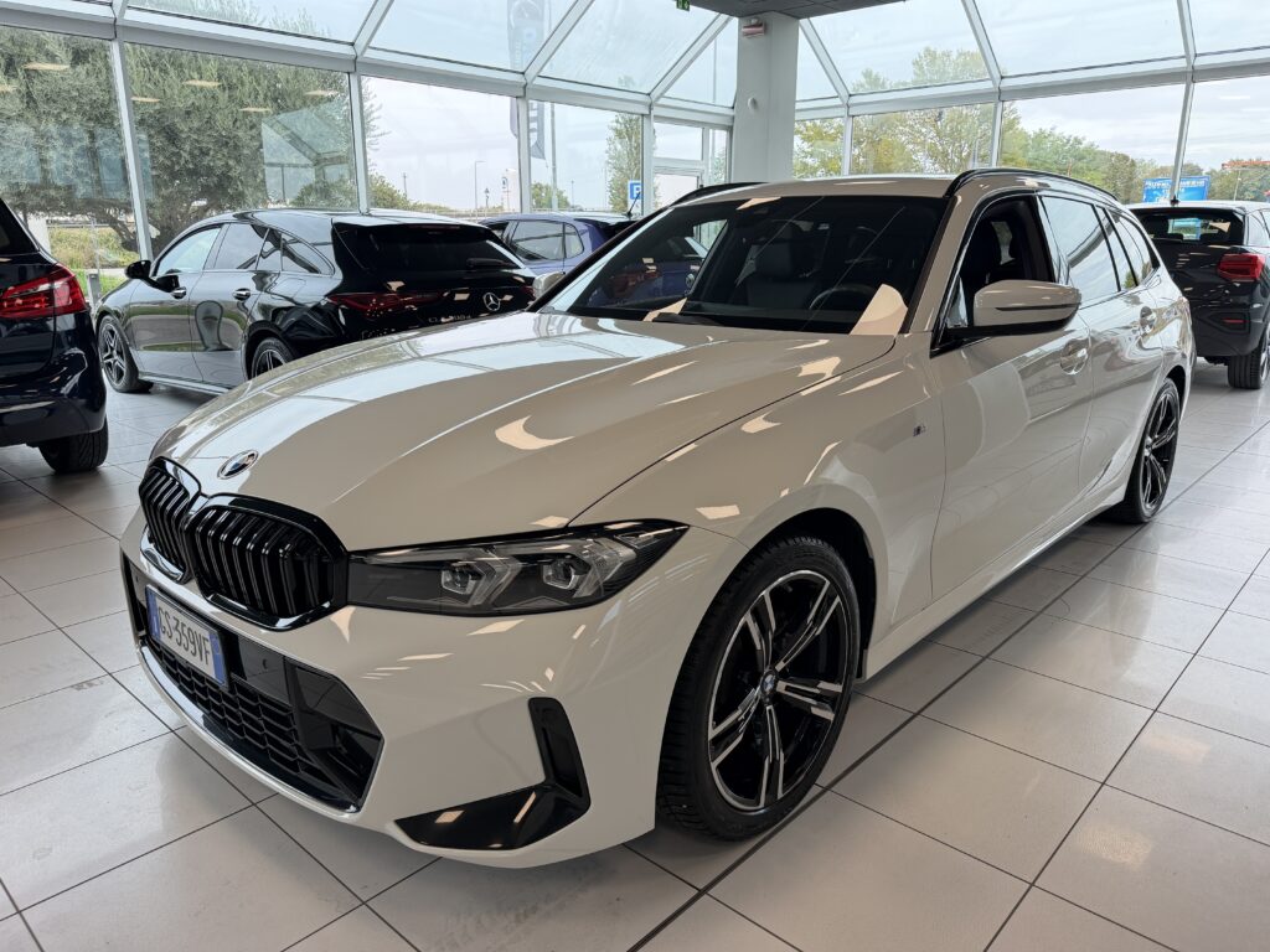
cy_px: 476
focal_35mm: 24
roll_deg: +0.5
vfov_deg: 56.8
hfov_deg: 71.6
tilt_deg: -15.7
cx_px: 635
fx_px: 881
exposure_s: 1/212
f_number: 1.78
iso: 160
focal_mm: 6.76
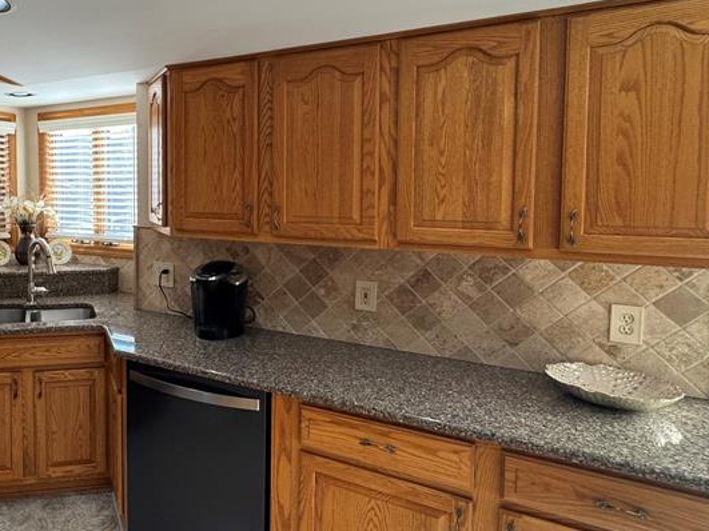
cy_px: 211
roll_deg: +0.9
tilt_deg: -2.9
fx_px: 553
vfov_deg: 51.0
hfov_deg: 59.1
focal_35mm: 27
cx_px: 122
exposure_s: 1/120
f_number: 2.2
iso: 160
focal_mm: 2.22
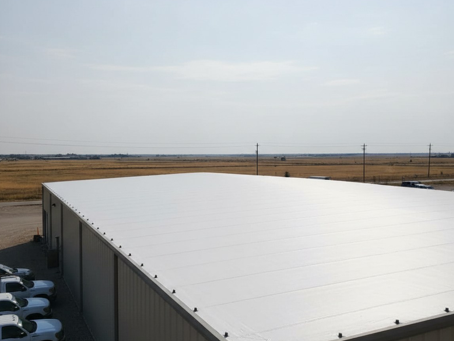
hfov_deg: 71.6
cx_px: 231
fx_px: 315
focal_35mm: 24
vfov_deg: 56.8
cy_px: 166
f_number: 1.8
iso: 507
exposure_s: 1/1060
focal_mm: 6.4
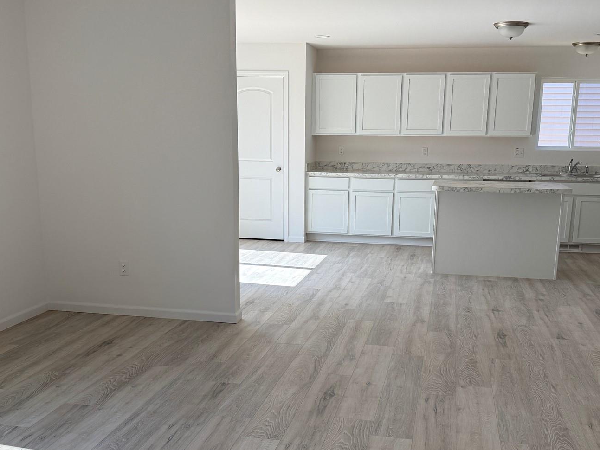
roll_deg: -1.9
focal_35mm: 38
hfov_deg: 48.9
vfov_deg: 37.5
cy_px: 278
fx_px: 659
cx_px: 326
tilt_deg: -12.1
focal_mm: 6.76
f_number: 1.78
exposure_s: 1/813
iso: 100
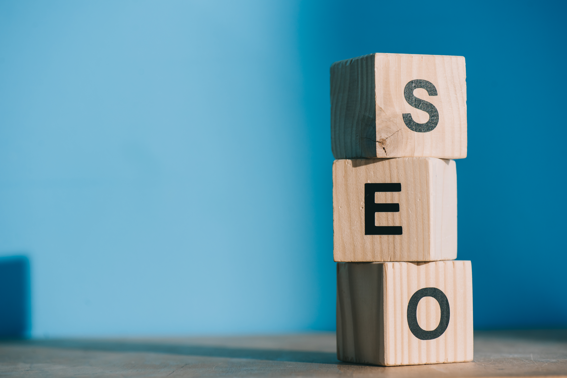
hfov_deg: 19.5
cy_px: 189
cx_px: 284
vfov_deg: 13.1
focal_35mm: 105
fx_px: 1654
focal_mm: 105
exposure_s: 1/200
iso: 320
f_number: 7.1
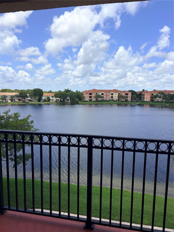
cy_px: 116
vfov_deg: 67.3
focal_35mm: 26
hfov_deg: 53.1
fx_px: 174
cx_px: 87
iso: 64
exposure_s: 1/5348
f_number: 1.6
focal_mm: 5.96
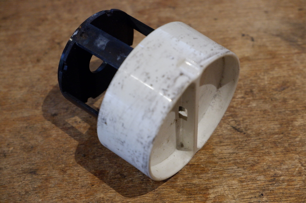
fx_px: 577
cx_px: 153
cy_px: 102
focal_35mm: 68
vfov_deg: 20.0
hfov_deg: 29.7
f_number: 5.6
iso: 3200
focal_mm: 45
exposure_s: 1/70
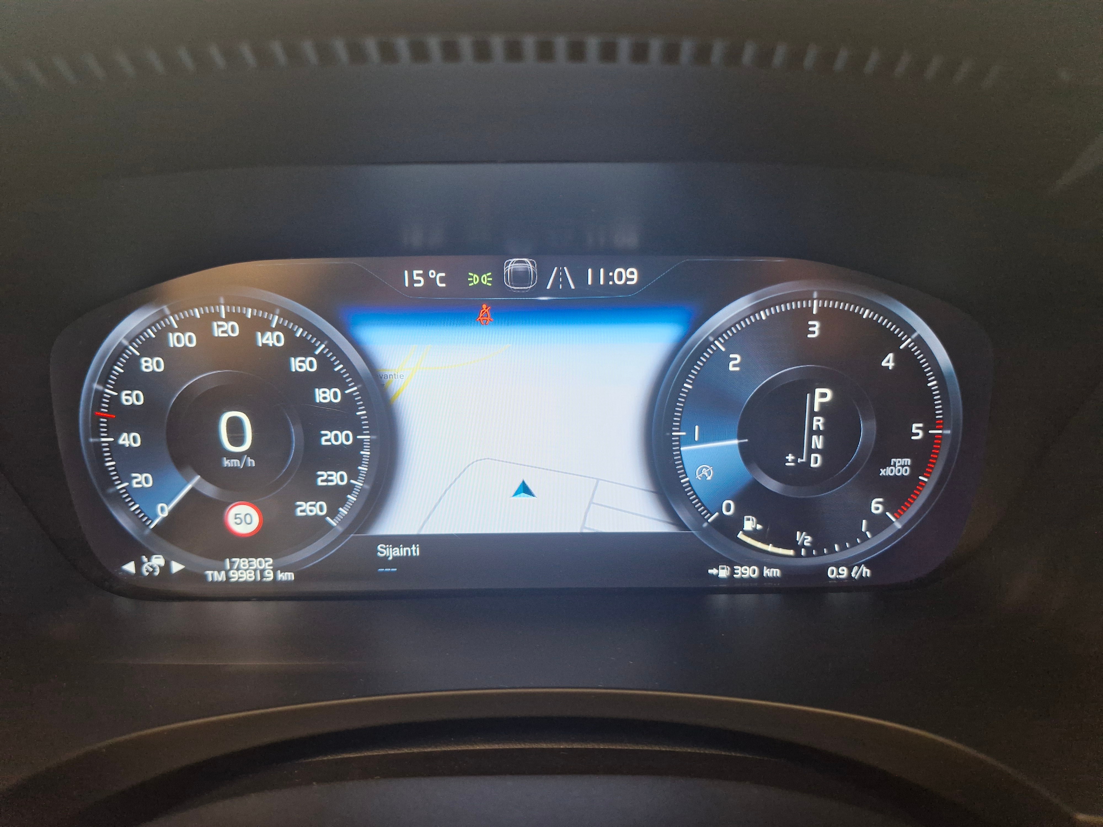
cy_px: 414
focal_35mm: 23
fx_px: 733
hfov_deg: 73.9
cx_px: 552
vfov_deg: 58.9
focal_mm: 5.54
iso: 320
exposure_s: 1/120
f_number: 1.8
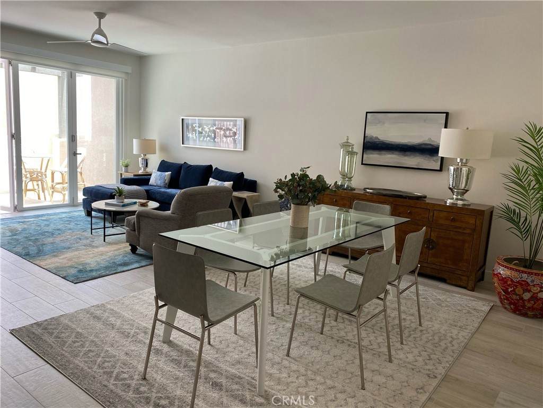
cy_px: 204
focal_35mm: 26
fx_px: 408
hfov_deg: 67.3
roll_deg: -4.0
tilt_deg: -8.4
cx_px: 272
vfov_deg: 53.1
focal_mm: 4.25
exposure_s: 1/122
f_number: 1.8
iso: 64
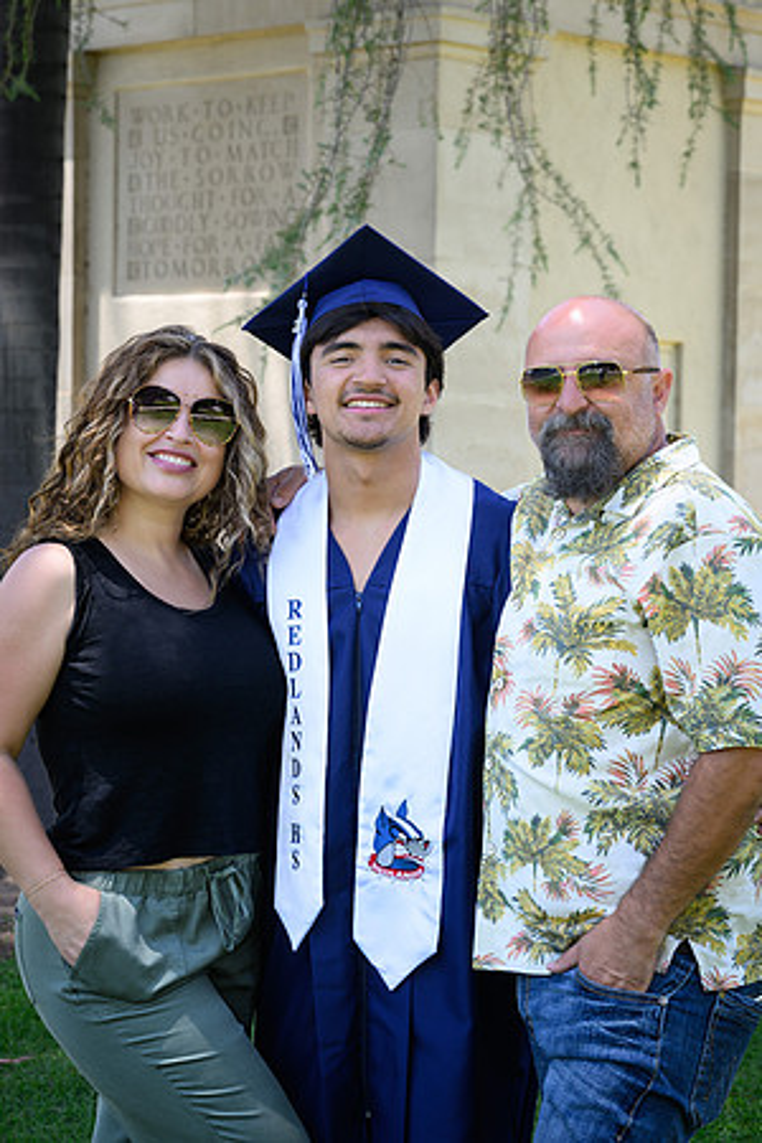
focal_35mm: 85
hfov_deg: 16.1
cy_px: 572
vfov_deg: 23.9
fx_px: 2699
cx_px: 381
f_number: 8
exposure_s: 1/50
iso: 100
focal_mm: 85
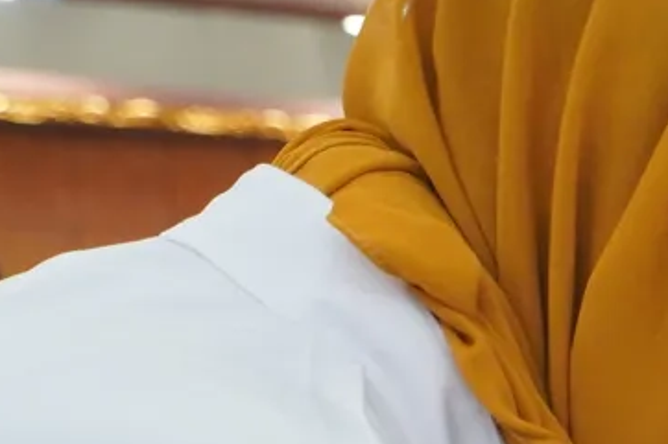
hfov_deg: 11.2
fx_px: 3246
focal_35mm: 175
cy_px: 992
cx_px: 1074
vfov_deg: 7.4
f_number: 5
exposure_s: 1/80
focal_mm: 33
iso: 5000
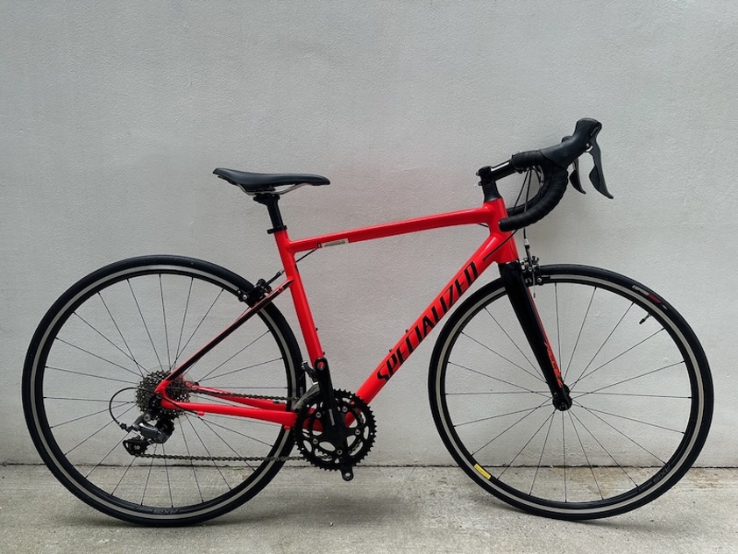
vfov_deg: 56.8
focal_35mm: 24
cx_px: 369
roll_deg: -1.7
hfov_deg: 71.6
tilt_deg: -7.6
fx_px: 512
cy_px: 277
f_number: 1.78
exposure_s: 1/300
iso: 80
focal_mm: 6.86
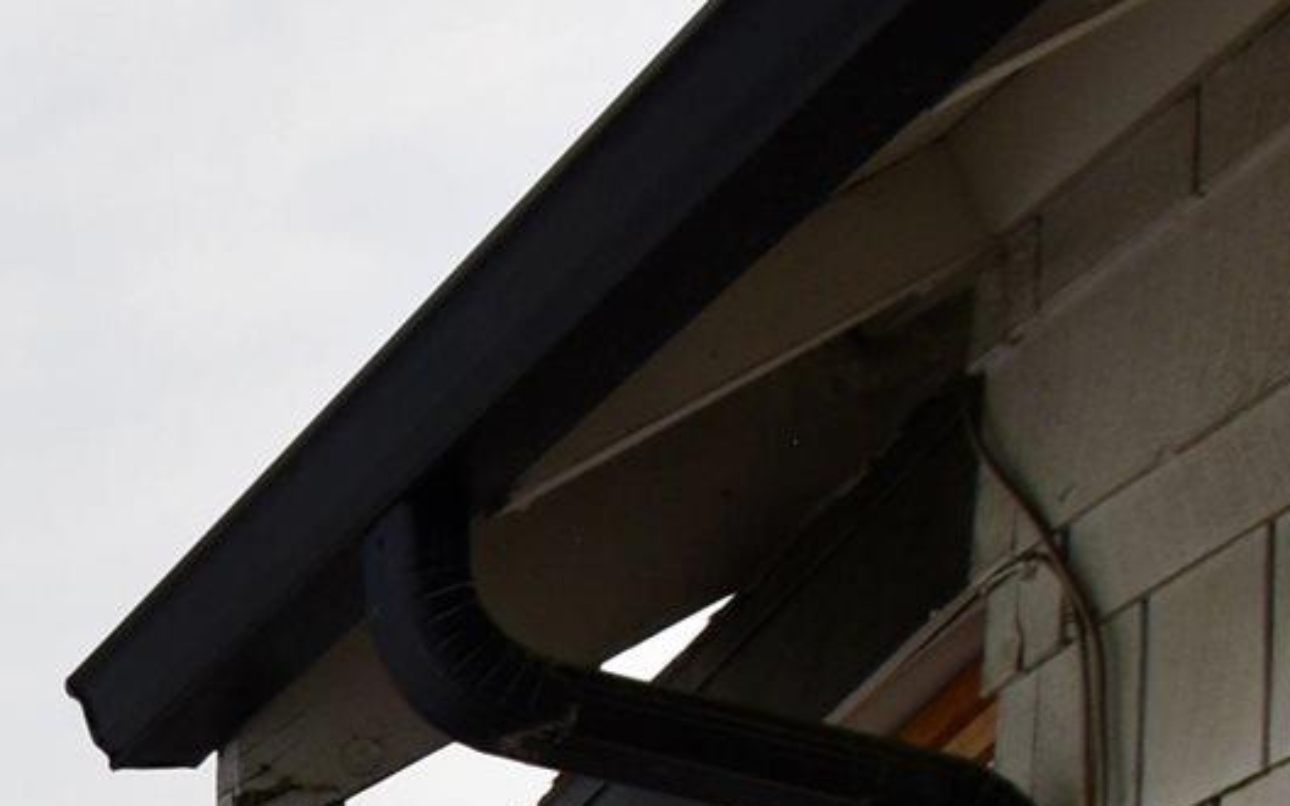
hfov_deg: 17.3
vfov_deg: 11.5
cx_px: -1253
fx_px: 3129
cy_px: 2069
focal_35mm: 89
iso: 200
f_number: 7.1
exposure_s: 1/250
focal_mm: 10
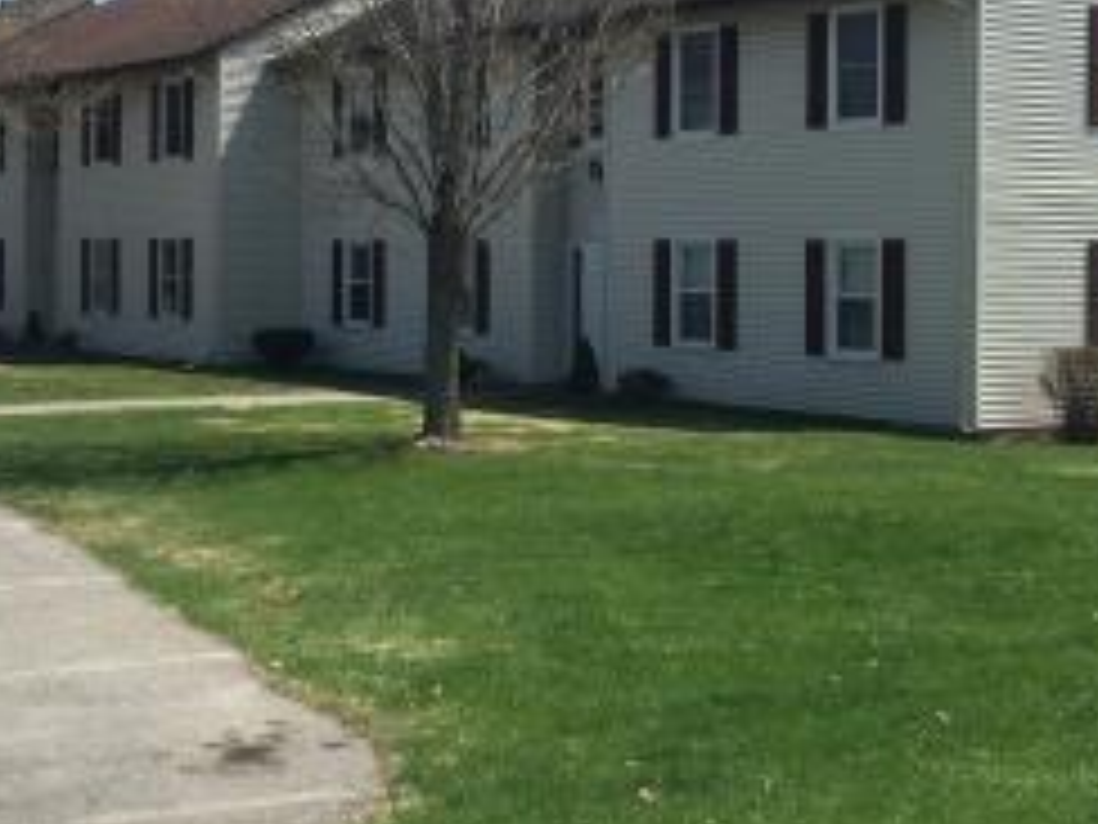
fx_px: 2189
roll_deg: -1.2
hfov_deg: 28.1
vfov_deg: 21.2
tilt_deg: +0.1
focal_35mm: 69
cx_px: 454
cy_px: 248
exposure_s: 1/1799
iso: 32
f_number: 2.2
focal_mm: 4.15
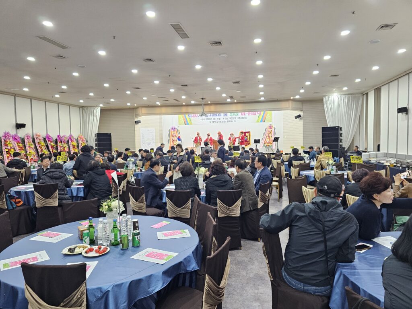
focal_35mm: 23
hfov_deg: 73.9
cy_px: 154
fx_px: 274
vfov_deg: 58.9
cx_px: 206
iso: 640
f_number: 1.7
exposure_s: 1/60
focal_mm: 6.3
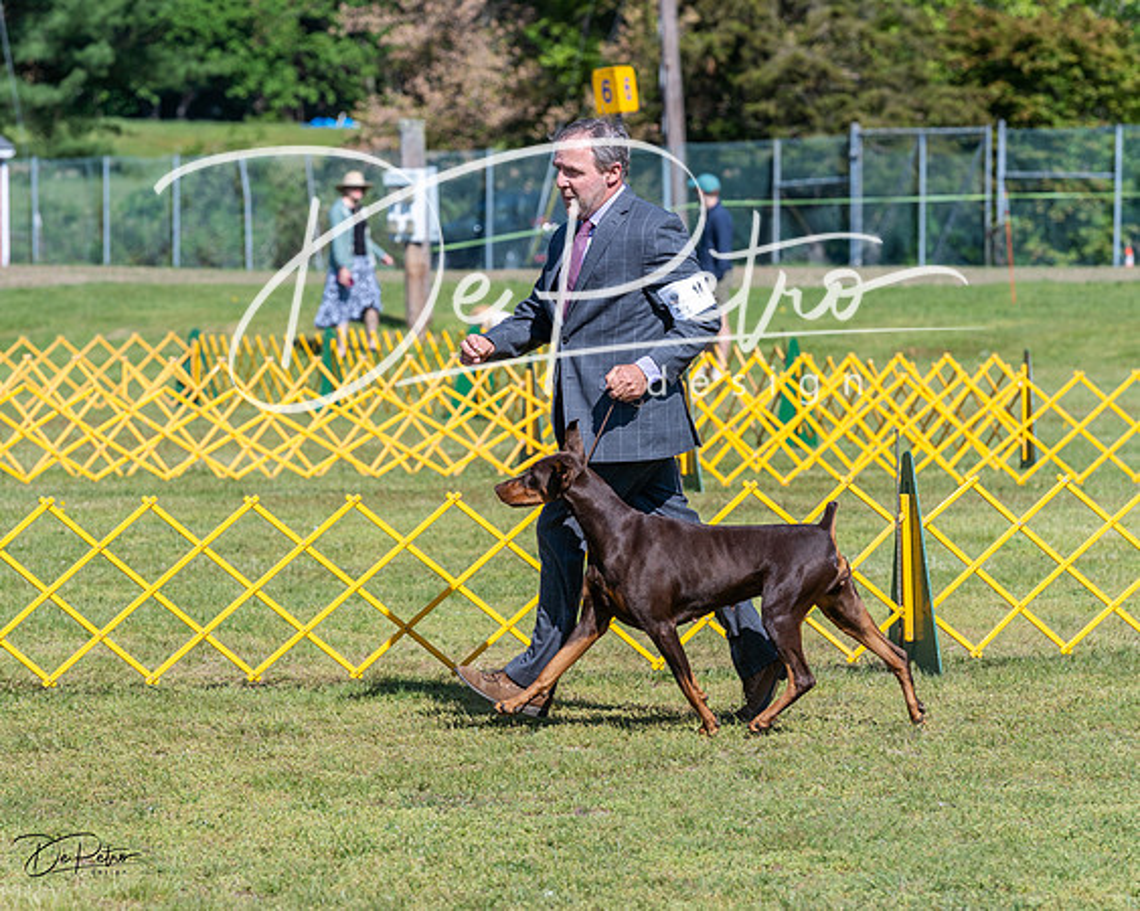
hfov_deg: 10.5
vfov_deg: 8.4
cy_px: 456
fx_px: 6229
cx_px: 547
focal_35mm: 185
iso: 250
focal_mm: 164
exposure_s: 1/1250
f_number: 6.3
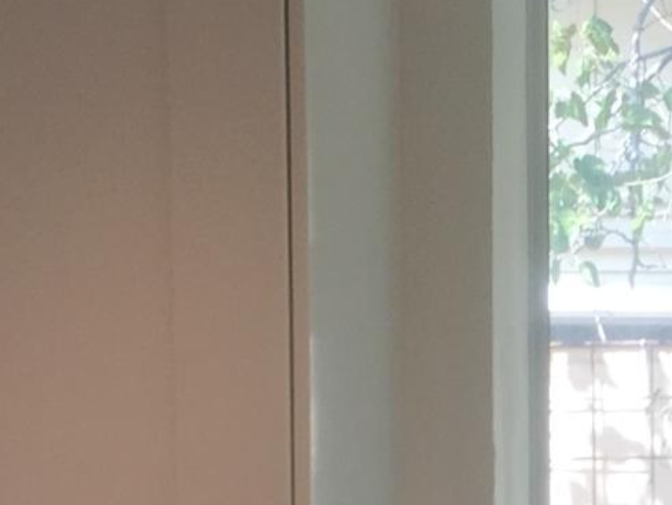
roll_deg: -1.9
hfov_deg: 10.8
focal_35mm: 178
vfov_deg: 8.1
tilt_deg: -5.1
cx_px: 939
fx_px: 3456
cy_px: 911
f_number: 2.2
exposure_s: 1/158
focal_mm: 4.15
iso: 32
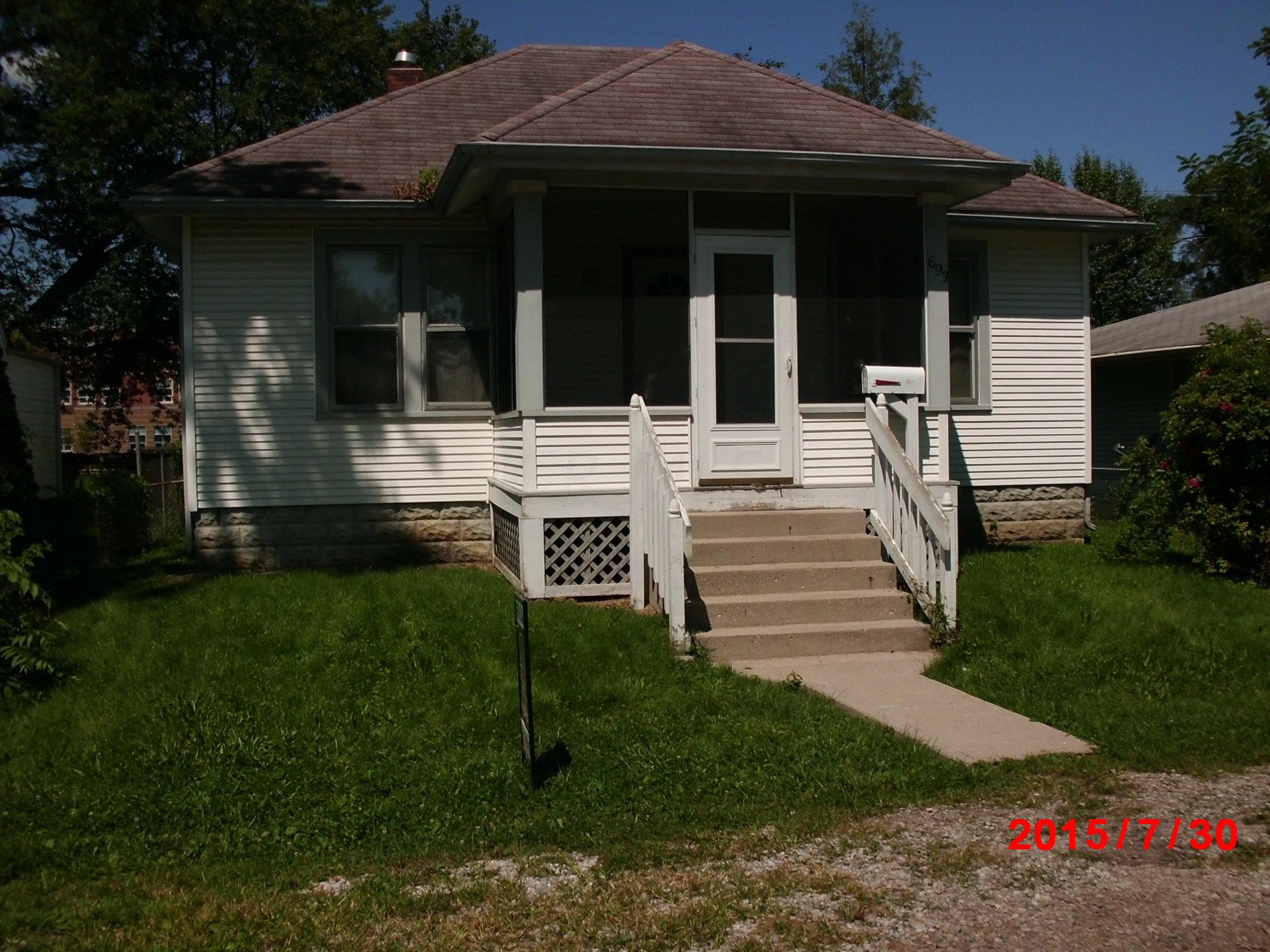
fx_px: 1321
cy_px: 476
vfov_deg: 39.7
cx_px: 635
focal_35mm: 36
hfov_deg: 51.4
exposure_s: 1/800
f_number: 7.3
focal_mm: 6.3
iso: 64
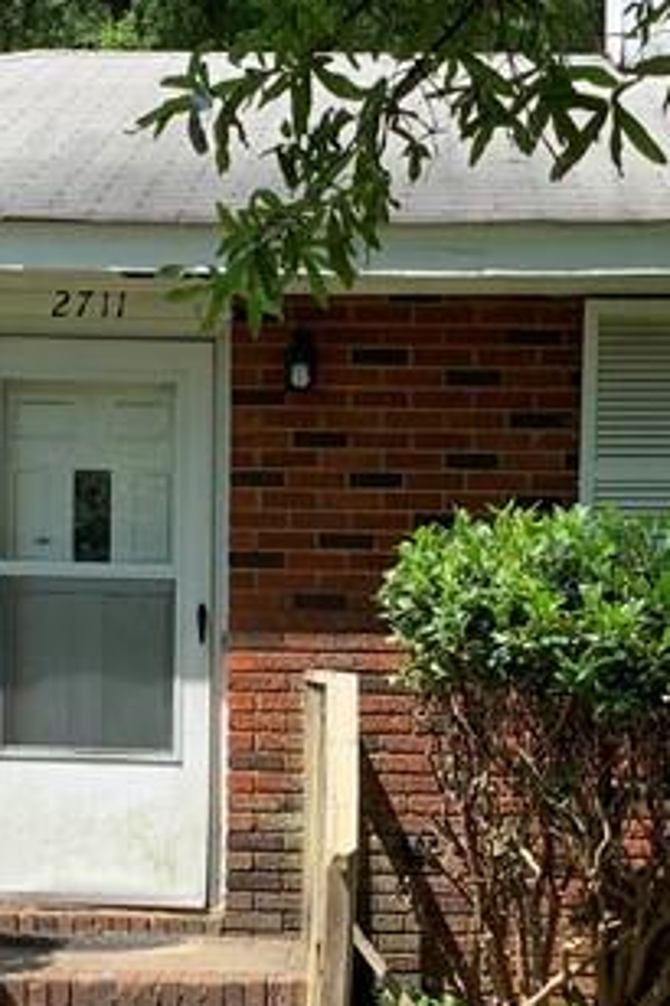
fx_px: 2515
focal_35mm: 90
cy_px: 813
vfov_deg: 22.3
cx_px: 310
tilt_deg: -4.0
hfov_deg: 15.2
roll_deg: -0.9
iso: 25
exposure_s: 1/701
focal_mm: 4.25
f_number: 1.8
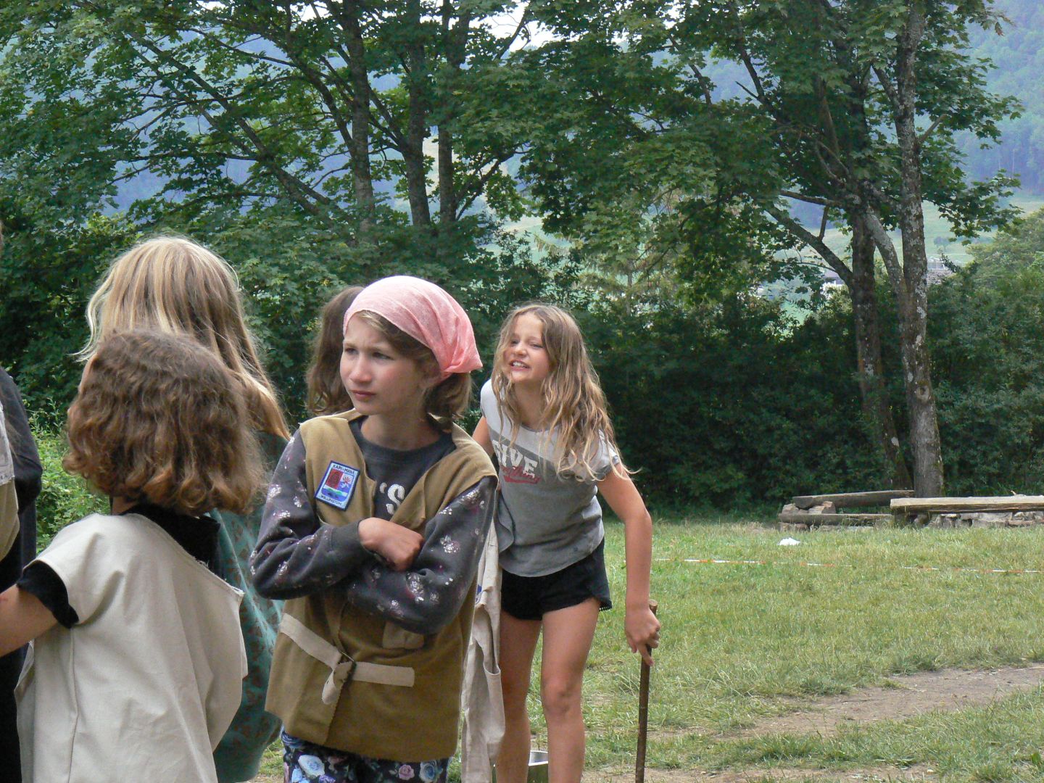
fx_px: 3679
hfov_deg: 16.1
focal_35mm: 122
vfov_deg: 12.1
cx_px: 522
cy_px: 392
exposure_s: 1/200
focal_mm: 20.3
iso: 400
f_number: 5.6
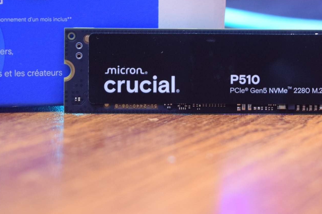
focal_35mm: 141
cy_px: 66
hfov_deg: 14.5
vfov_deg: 9.7
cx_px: 231
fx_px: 1260
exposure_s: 1/8
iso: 1600
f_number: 6.3
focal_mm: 55
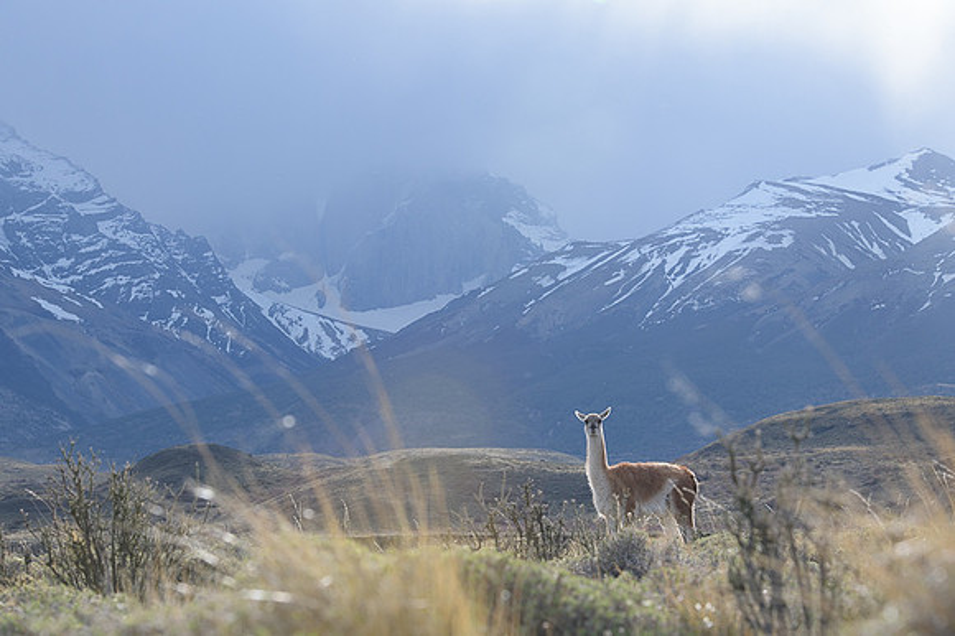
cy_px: 318
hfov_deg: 21.5
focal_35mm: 95
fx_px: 2519
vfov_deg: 14.4
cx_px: 478
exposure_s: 1/500
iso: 500
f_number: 10
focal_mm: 95
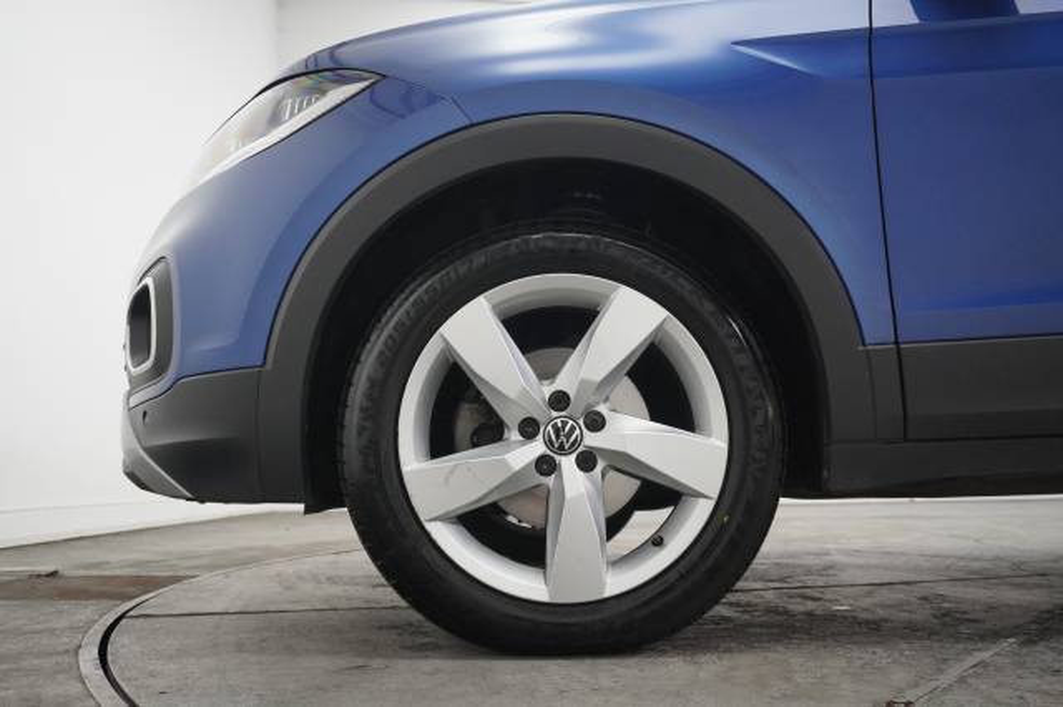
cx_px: 532
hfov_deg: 57.2
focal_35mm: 33
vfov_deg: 39.9
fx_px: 974
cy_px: 354
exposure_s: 1/200
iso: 2500
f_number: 4
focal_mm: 22
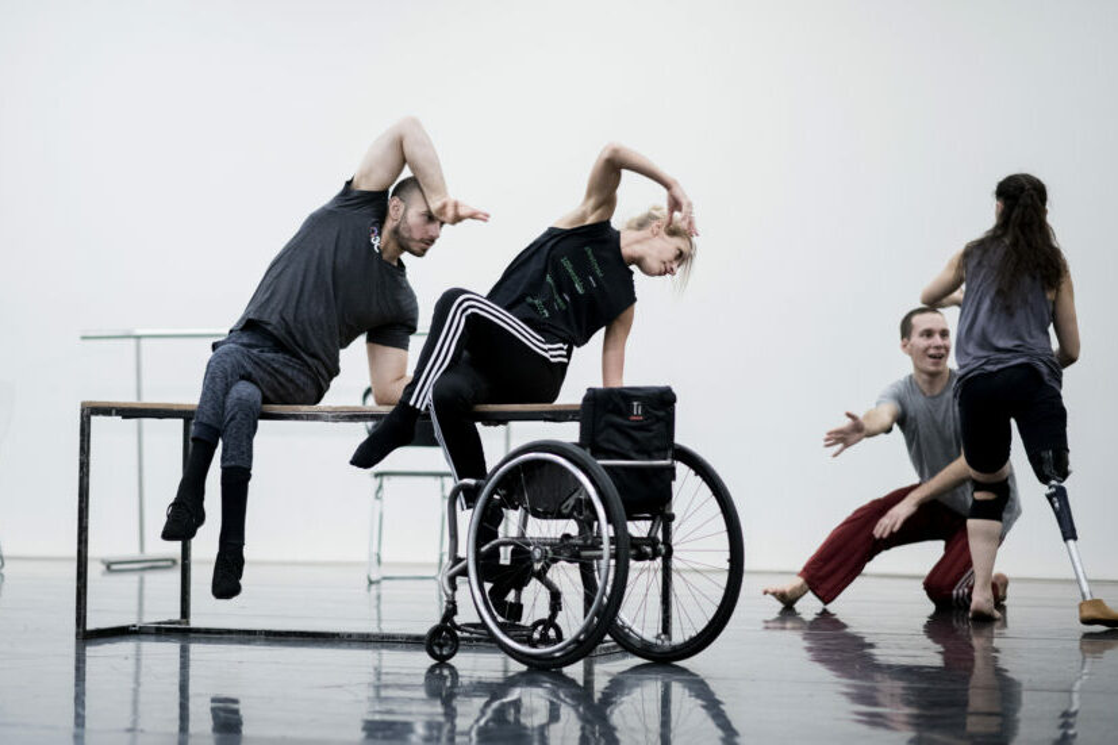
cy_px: 372
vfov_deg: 16.1
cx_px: 559
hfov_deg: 23.9
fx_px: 2639
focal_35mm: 85
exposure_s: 1/320
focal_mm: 85
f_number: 2
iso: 2000
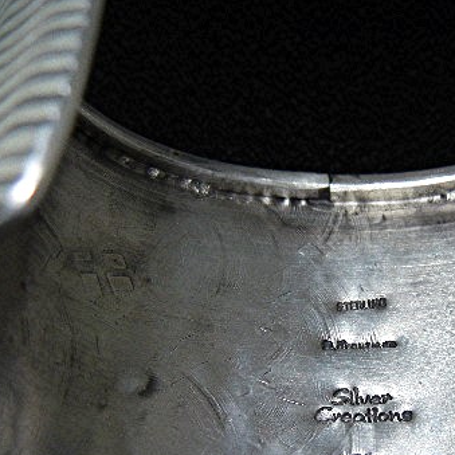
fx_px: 967
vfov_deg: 26.3
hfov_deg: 25.9
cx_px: 383
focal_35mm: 65
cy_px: 319
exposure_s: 1/30
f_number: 7.4
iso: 200
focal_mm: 7.1
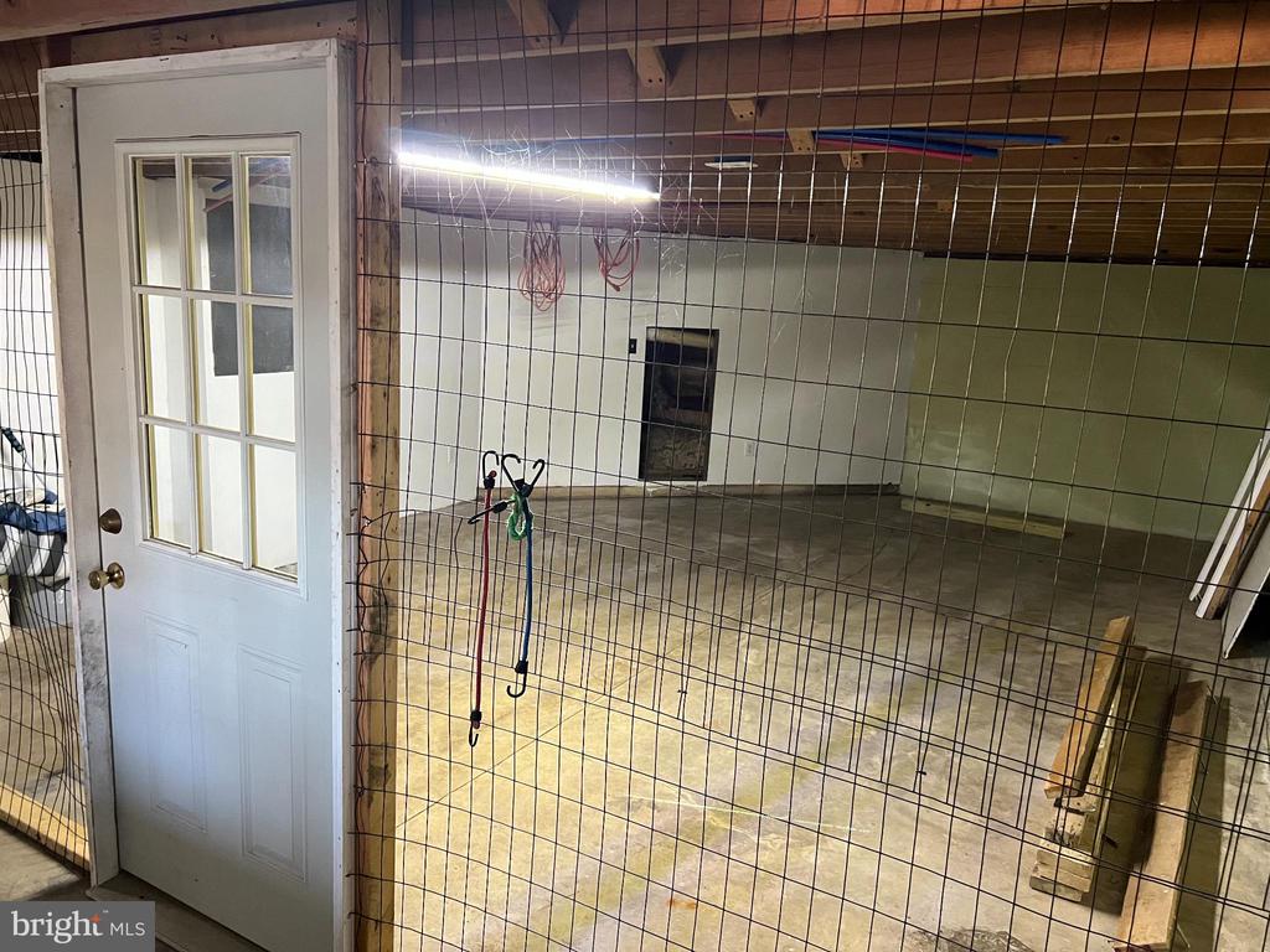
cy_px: 476
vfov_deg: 53.1
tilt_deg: -11.1
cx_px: 635
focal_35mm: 26
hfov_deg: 67.3
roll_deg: -3.4
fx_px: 954
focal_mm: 5.7
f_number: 1.5
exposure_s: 1/60
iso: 500
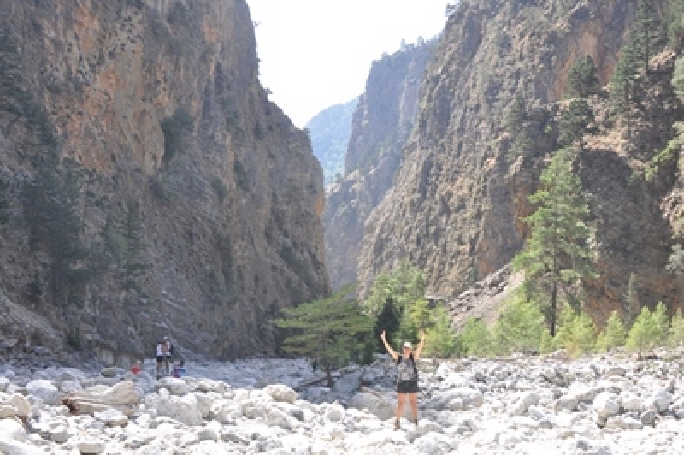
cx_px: 342
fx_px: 797
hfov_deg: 46.4
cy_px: 228
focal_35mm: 42
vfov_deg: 31.8
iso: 200
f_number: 8
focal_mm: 28
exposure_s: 1/125
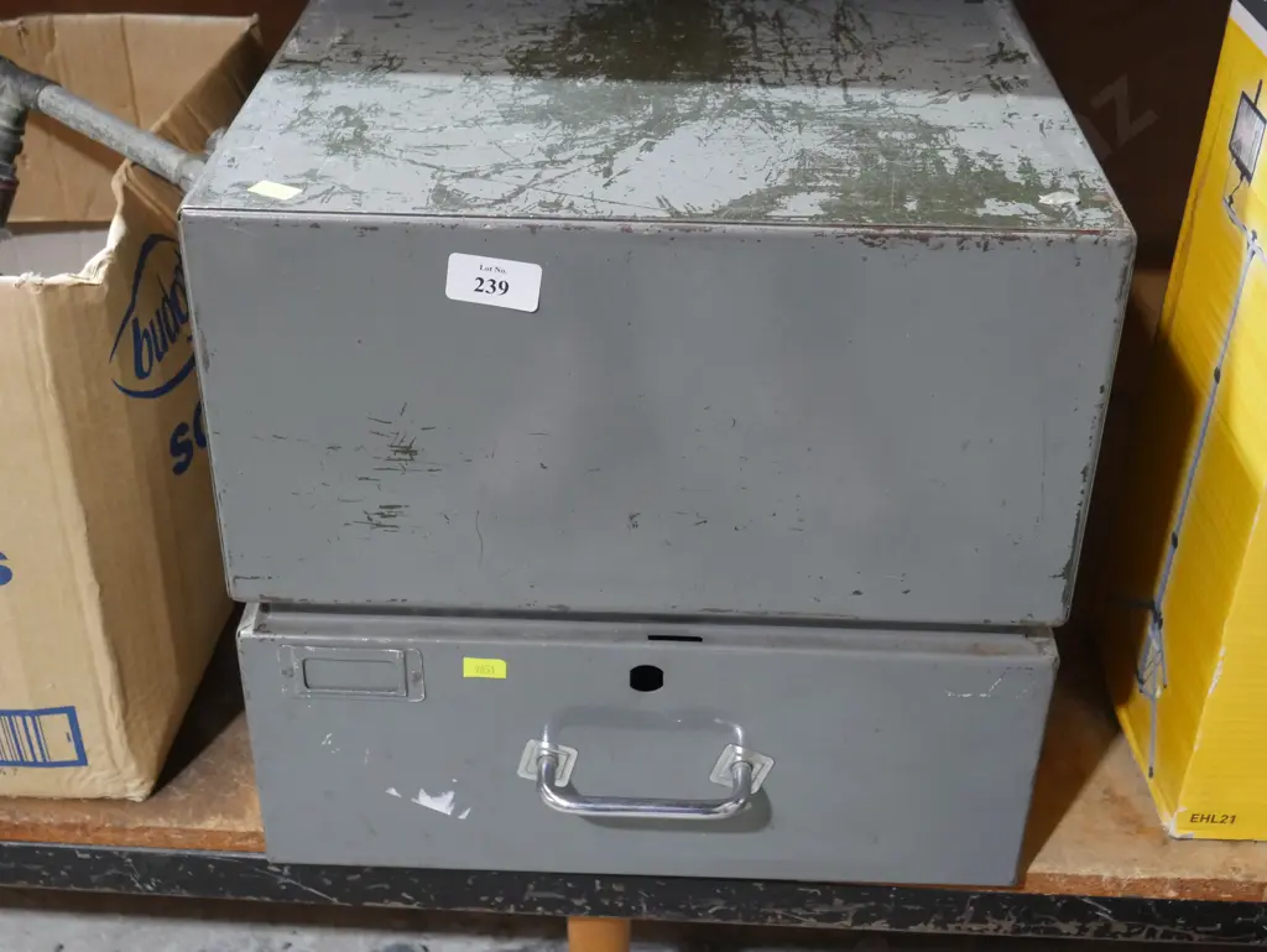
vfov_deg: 31.5
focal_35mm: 46
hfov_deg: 41.2
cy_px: 476
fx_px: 1684
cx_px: 634
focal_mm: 23
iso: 2500
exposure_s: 1/60
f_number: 5.1
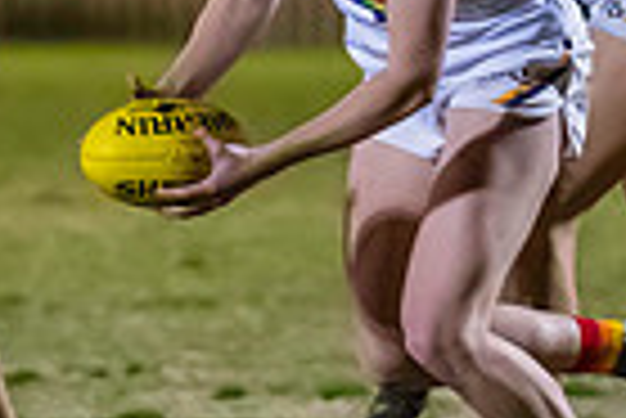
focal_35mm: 1327
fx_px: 23099
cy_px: -19
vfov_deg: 1.0
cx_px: 490
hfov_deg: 1.6
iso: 10000
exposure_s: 1/1000
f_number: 2.8
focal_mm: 195
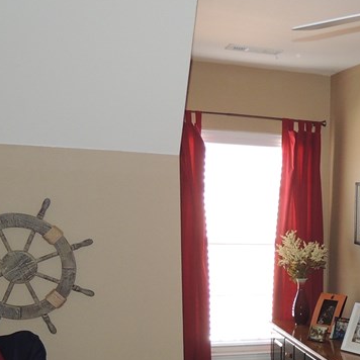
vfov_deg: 26.8
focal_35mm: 61
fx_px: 718
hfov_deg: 25.7
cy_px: 349
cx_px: 412
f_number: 3
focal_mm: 4.3
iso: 200
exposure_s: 1/30
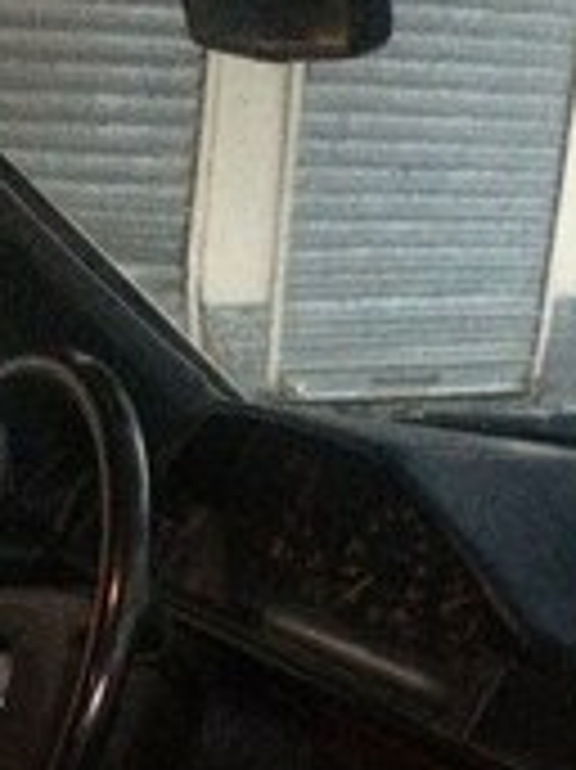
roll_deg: -1.4
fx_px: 1866
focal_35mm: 84
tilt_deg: -31.4
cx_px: 108
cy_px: 1072
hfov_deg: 17.4
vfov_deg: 20.7
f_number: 2.2
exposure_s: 1/17
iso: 800
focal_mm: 4.15
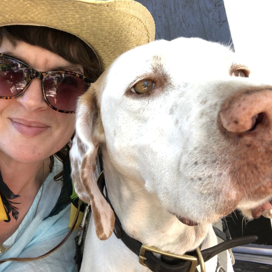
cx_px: 104
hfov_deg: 43.6
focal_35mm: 38
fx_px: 338
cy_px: 135
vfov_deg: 43.9
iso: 64
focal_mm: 2.87
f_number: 2.2
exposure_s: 1/120
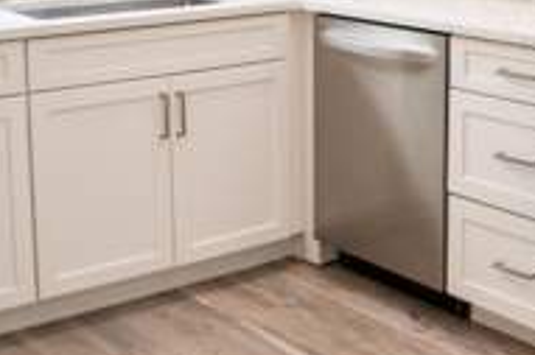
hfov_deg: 29.6
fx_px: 1010
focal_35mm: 68
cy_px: -50
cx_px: 331
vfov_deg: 19.1
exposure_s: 1/15
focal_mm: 18
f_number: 3.2
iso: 100
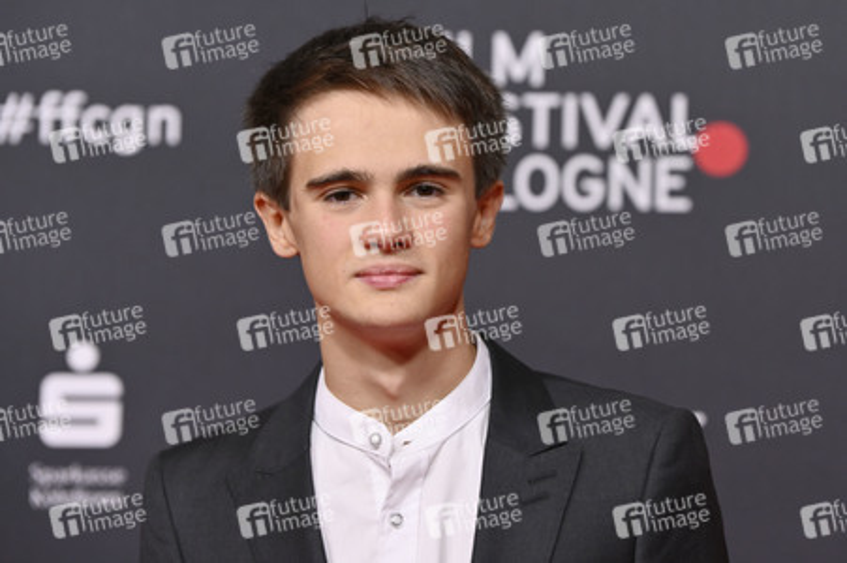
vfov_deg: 10.1
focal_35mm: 135
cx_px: 424
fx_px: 3174
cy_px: 282
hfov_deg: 15.2
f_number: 5
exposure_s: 1/320
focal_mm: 135
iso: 1250
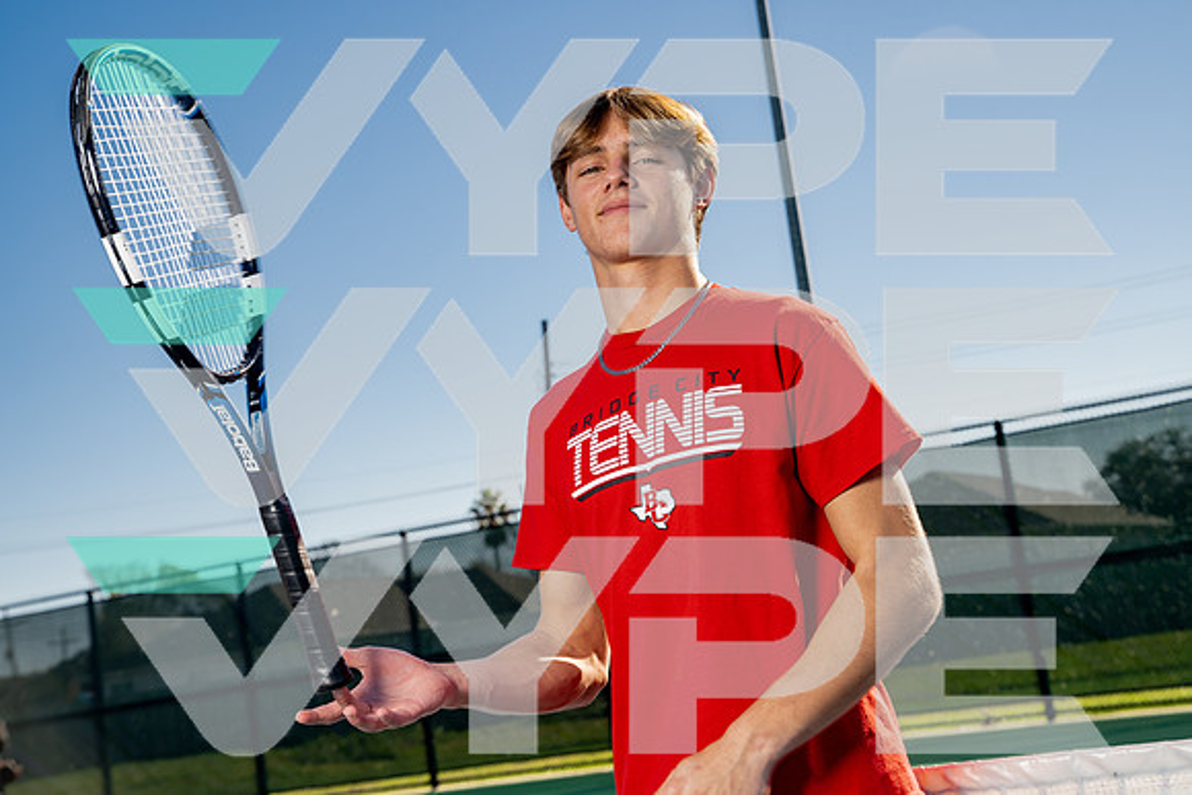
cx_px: 596
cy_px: 398
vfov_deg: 21.3
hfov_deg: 31.4
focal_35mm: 64
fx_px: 2120
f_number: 8
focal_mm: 64
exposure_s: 1/250
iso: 100
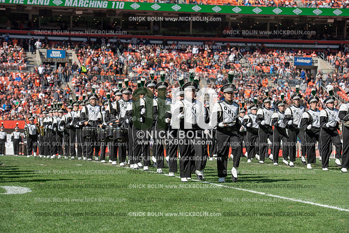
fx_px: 950
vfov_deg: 14.0
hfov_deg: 20.8
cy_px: 116
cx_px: 174
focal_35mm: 98
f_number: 5
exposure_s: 1/2500
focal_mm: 98
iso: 400
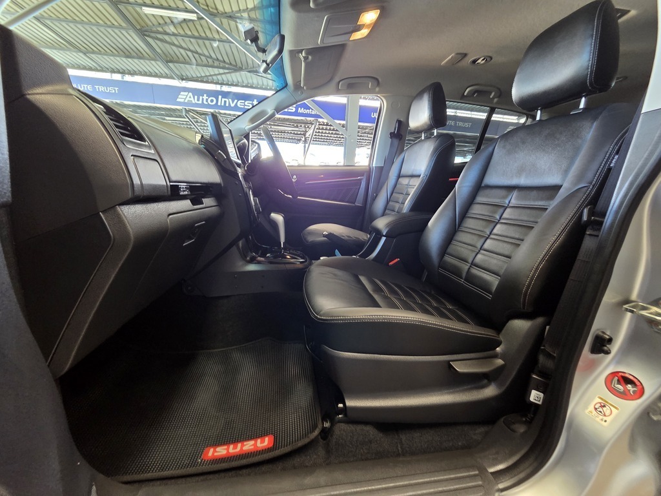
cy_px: 248
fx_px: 248
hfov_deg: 106.2
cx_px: 330
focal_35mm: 13
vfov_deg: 89.9
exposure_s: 1/50
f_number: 2.2
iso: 400
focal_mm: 2.2
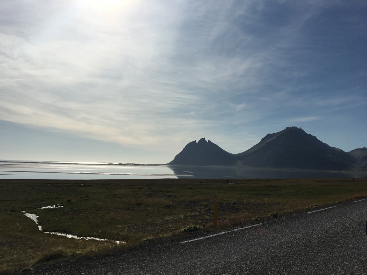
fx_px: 307
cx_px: 184
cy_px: 138
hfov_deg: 61.7
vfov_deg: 48.2
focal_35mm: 29
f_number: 2.2
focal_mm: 4.15
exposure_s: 1/8547
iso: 25
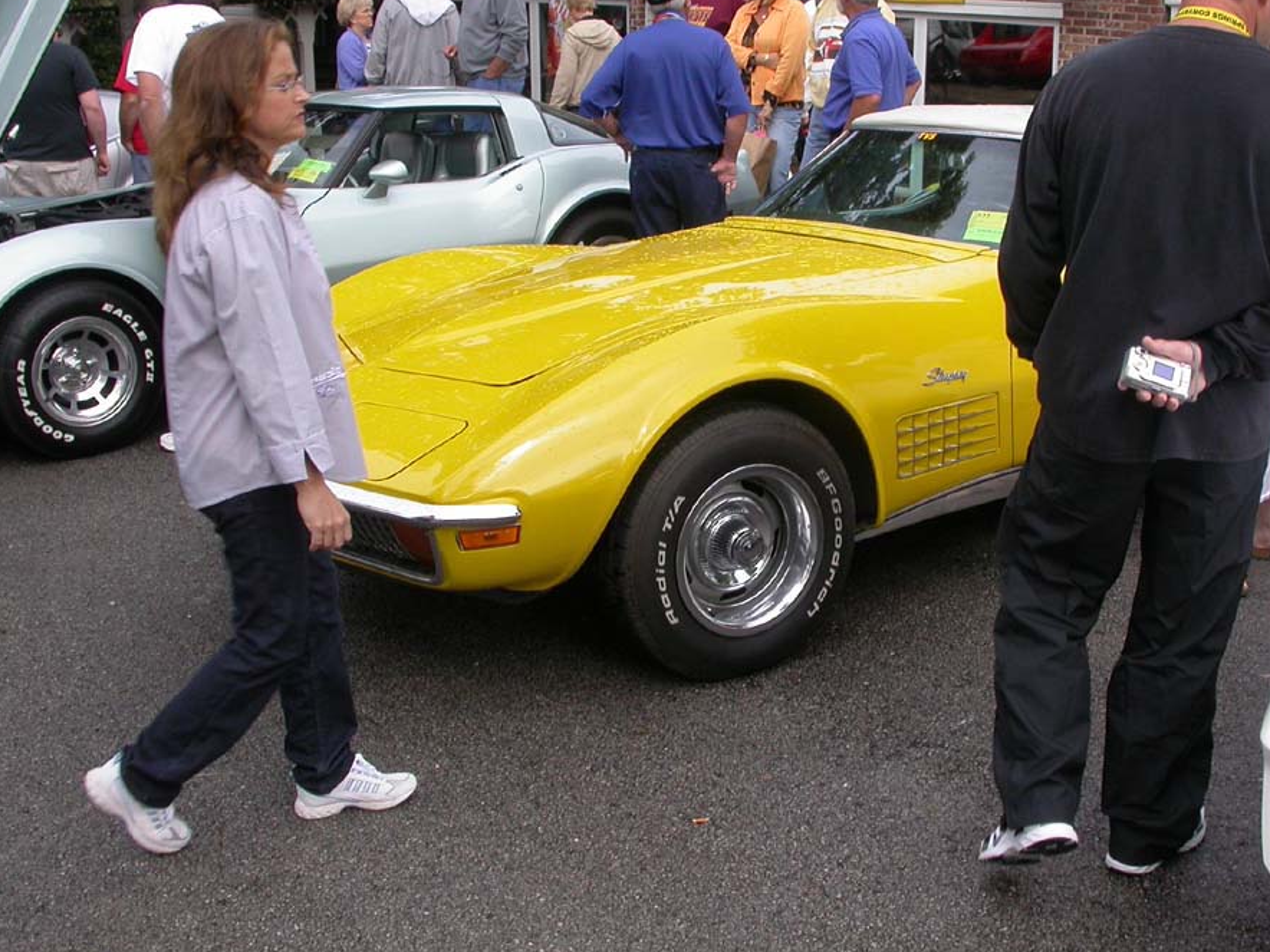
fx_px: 1614
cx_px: 731
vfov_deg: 32.8
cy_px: 414
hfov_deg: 42.8
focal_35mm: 44
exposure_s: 1/173
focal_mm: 7.85
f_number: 6
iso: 100
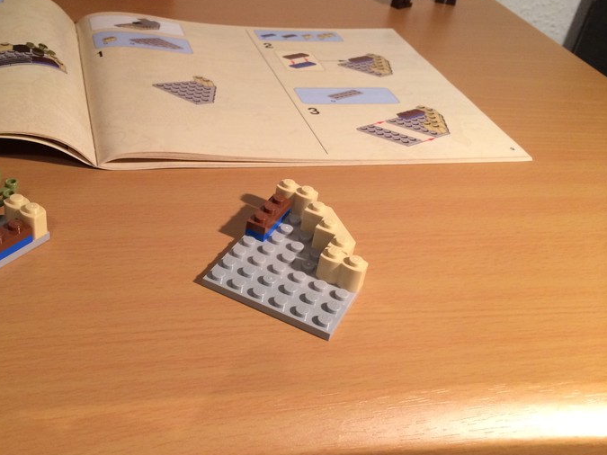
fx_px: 701
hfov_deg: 46.2
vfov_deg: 35.9
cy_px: 247
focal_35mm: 40
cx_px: 210
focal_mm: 4.12
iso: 200
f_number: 2.2
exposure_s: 1/33
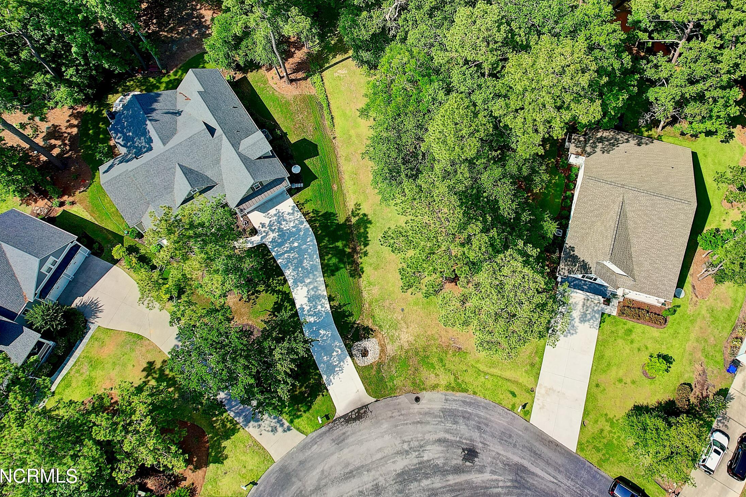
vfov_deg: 43.0
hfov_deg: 61.5
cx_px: 445
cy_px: 168
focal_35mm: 30
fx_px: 621
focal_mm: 8.4
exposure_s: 1/500
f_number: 2.8
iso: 110
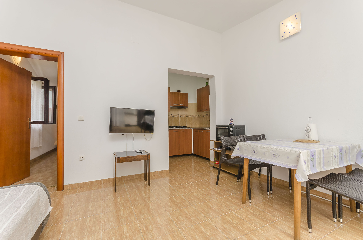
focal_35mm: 15
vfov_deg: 77.1
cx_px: 182
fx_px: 151
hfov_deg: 100.5
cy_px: 120
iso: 125
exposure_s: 1/100
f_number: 8
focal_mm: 10
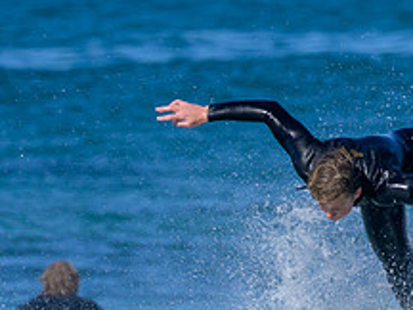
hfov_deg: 1.0
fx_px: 23754
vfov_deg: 0.7
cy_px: 407
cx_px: 308
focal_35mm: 1991
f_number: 8
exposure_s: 1/2000
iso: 450
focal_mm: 560
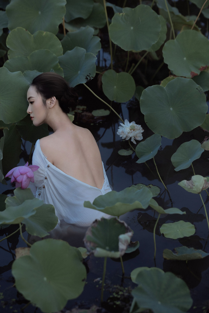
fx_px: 853
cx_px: 104
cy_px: 156
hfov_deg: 14.0
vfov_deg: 20.8
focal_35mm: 98
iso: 320
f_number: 3.2
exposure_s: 1/500
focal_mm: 98
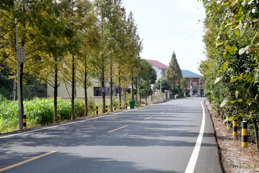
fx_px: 446
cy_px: 86
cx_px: 130
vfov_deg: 21.9
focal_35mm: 62
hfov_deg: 32.4
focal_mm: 62
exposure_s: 1/250
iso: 250
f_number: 8
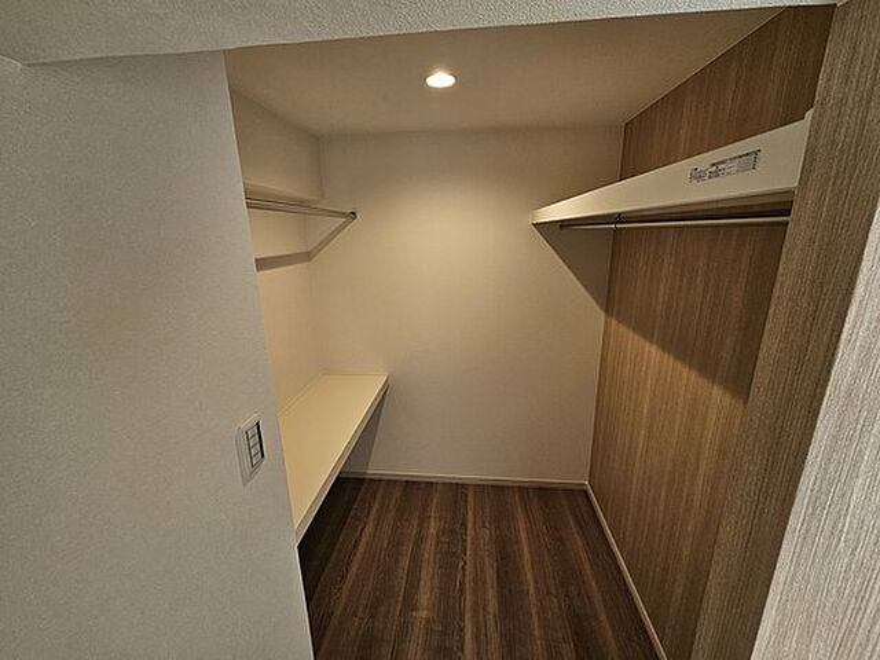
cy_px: 330
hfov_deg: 106.2
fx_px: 330
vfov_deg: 89.9
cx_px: 440
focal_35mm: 13
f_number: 2.2
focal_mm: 2.2
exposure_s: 1/100
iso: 64
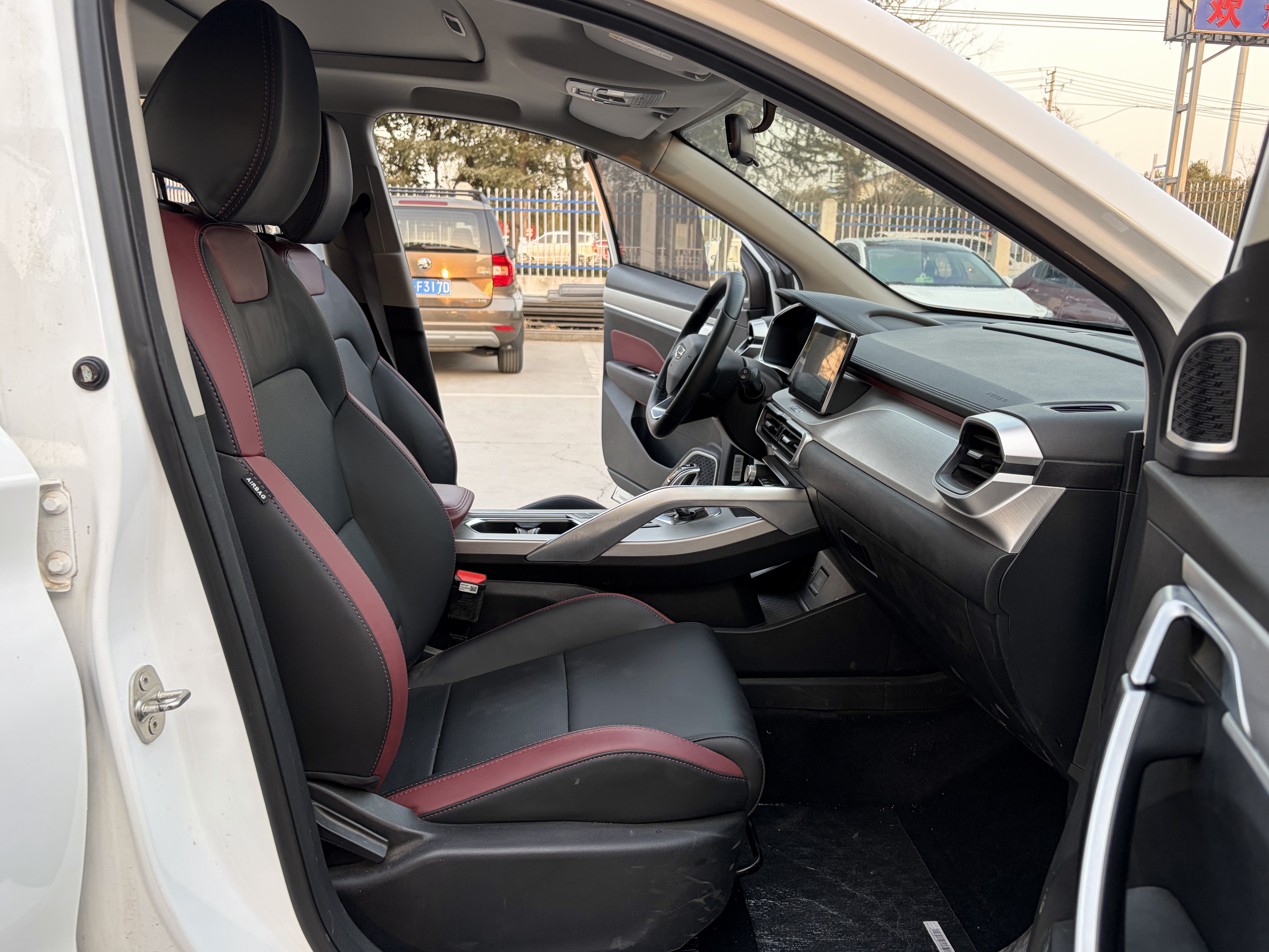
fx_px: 990
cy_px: 471
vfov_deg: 51.4
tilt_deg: -12.8
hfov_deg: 65.3
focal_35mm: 27
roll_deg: -1.7
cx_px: 649
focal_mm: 5.96
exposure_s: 1/121
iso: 80
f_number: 1.6
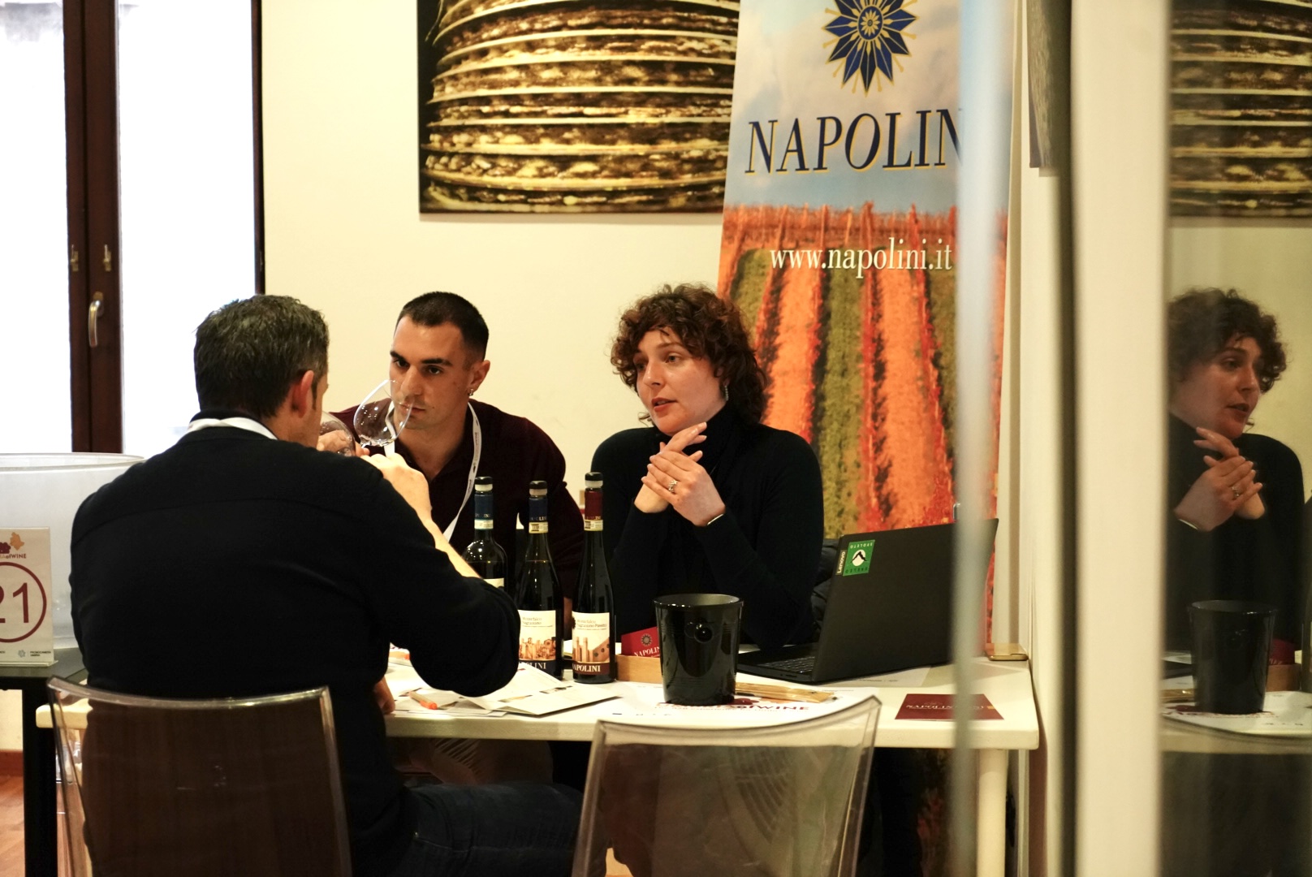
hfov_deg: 28.8
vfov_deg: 19.5
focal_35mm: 70
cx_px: 656
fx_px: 2553
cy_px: 438
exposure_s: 1/160
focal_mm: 70
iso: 6400
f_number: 4
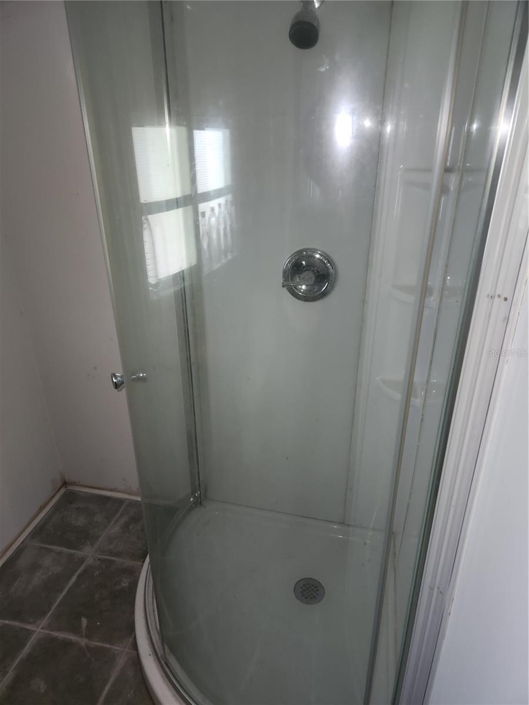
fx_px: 469
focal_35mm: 23
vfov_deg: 73.9
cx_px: 264
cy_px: 352
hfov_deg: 58.9
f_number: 1.8
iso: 125
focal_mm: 5.4
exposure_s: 1/12
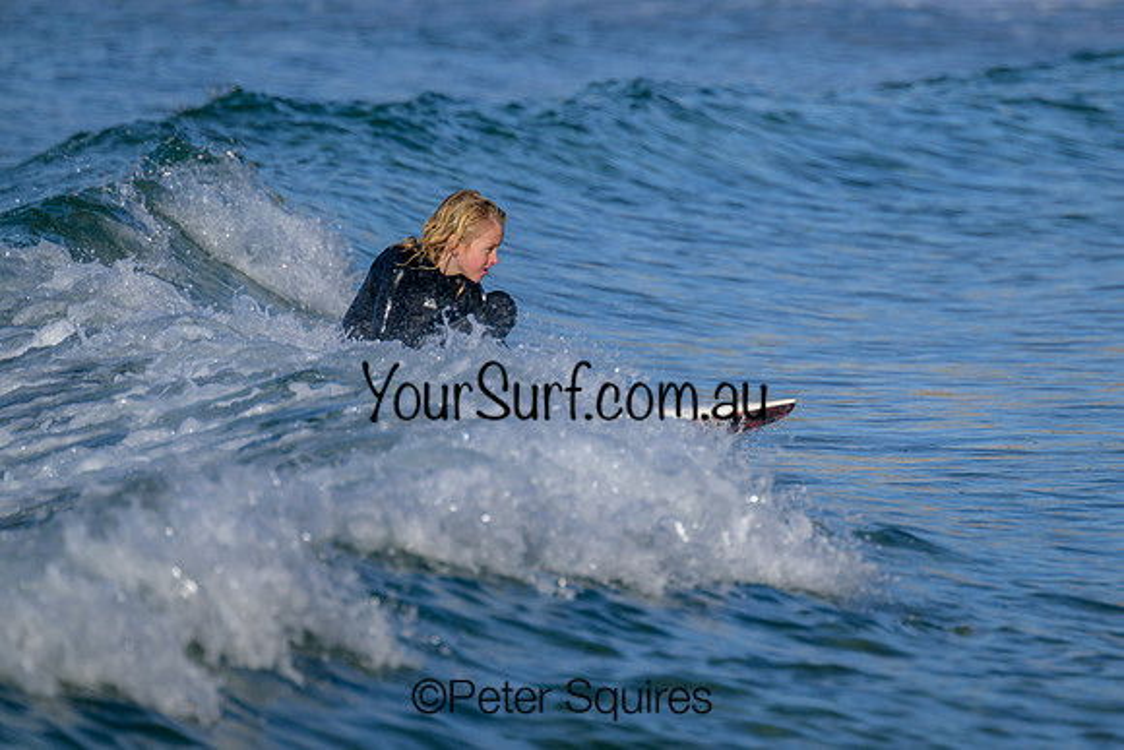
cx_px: 646
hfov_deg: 2.7
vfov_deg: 1.8
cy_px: 263
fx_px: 24045
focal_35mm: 770
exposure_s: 1/1600
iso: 320
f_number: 8
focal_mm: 560
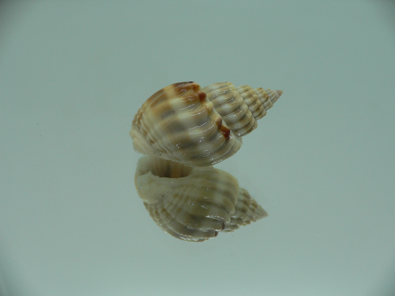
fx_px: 399
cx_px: 198
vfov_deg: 40.7
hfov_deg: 52.6
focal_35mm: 35
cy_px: 148
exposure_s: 1/60
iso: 80
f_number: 2.8
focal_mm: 4.6
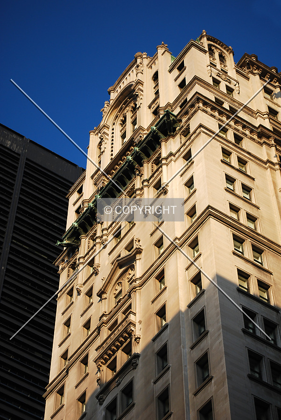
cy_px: 210
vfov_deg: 21.9
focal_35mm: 93
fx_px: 1086
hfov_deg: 14.7
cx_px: 140
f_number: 4.5
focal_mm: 62
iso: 200
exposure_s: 1/320
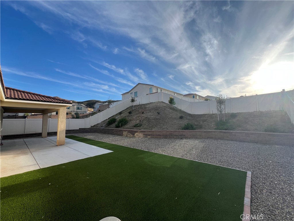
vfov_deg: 89.9
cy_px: 110
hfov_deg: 106.2
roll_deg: +1.7
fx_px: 110
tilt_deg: +5.0
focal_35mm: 13
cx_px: 147
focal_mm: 1.57
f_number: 1.8
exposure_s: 1/1033
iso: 32
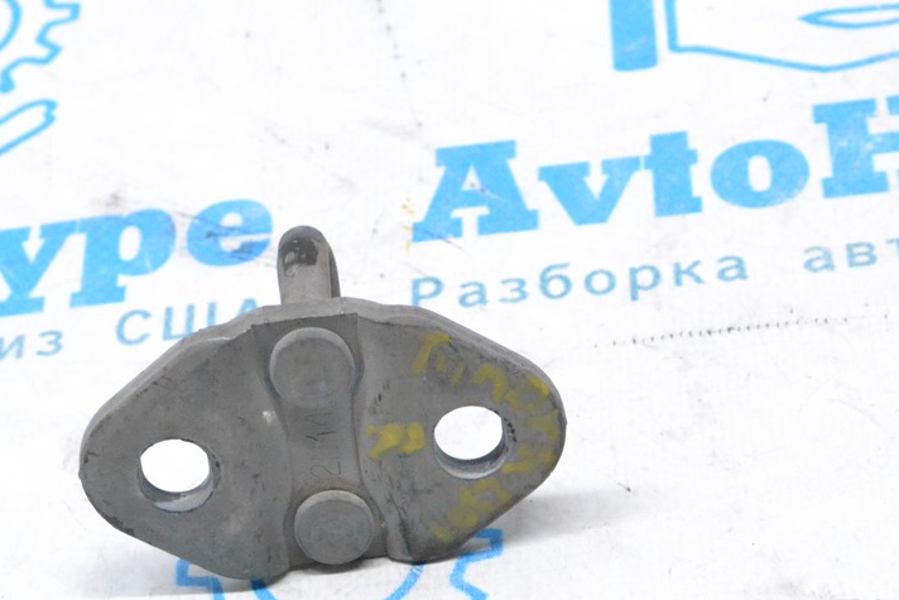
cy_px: 414
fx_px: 2965
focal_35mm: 119
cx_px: 327
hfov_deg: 17.2
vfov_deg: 11.5
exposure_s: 1/160
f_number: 10
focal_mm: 55
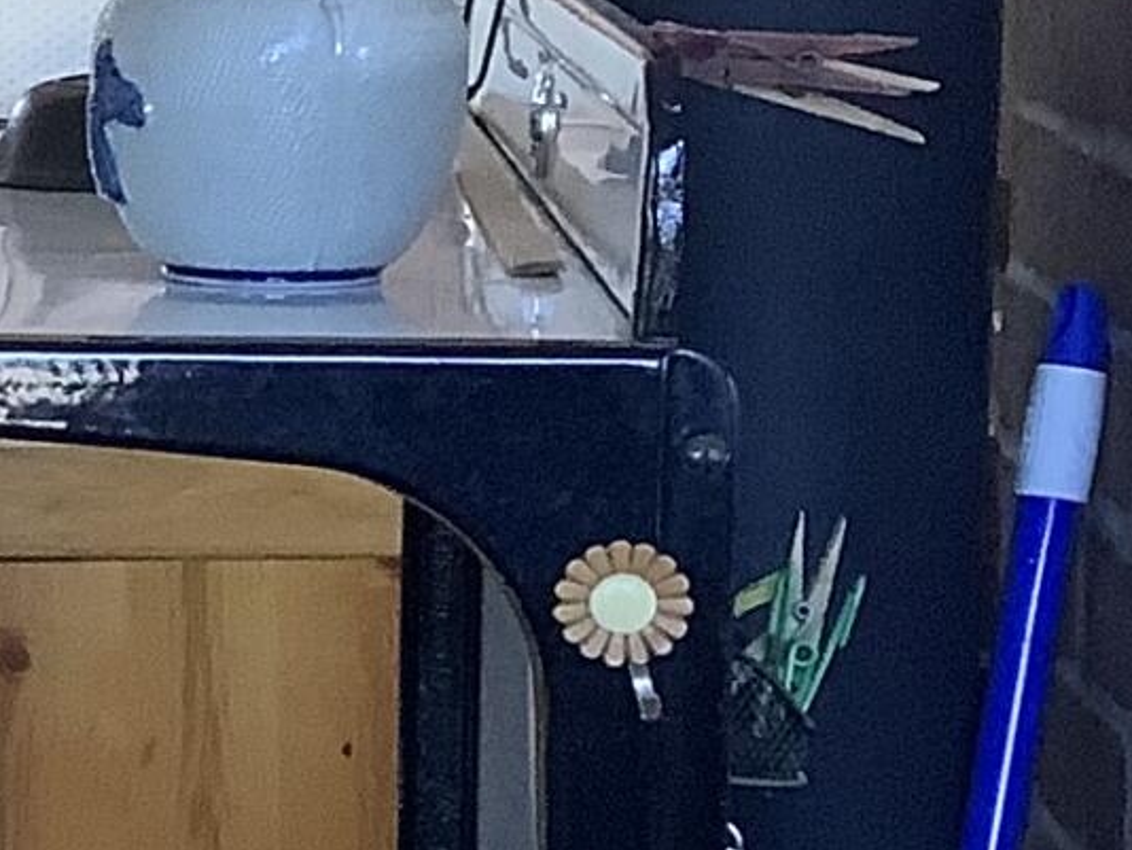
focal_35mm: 174
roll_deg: +1.5
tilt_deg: -6.3
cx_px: -1607
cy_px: 392
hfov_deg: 9.9
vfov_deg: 8.5
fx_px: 5693
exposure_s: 1/60
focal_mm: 3.3
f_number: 2.4
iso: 100
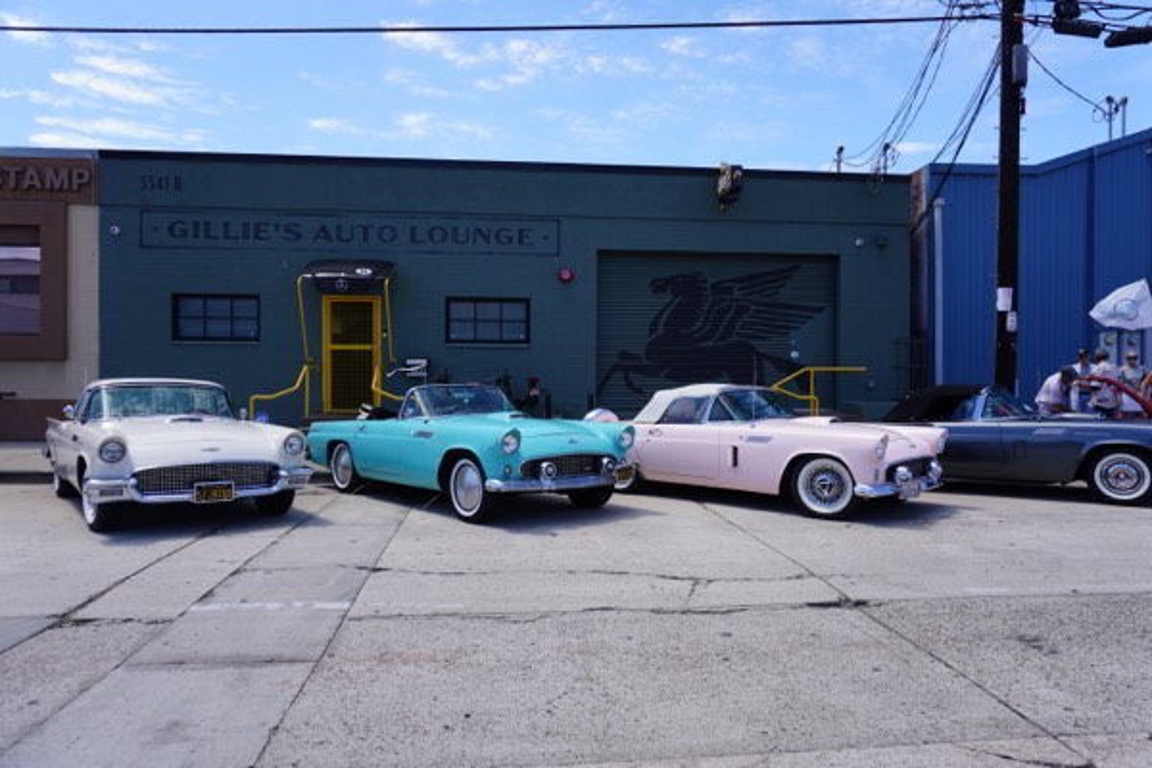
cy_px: 384
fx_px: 768
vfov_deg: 53.1
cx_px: 576
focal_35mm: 24
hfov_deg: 73.7
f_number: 5
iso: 100
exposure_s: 1/400
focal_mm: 16
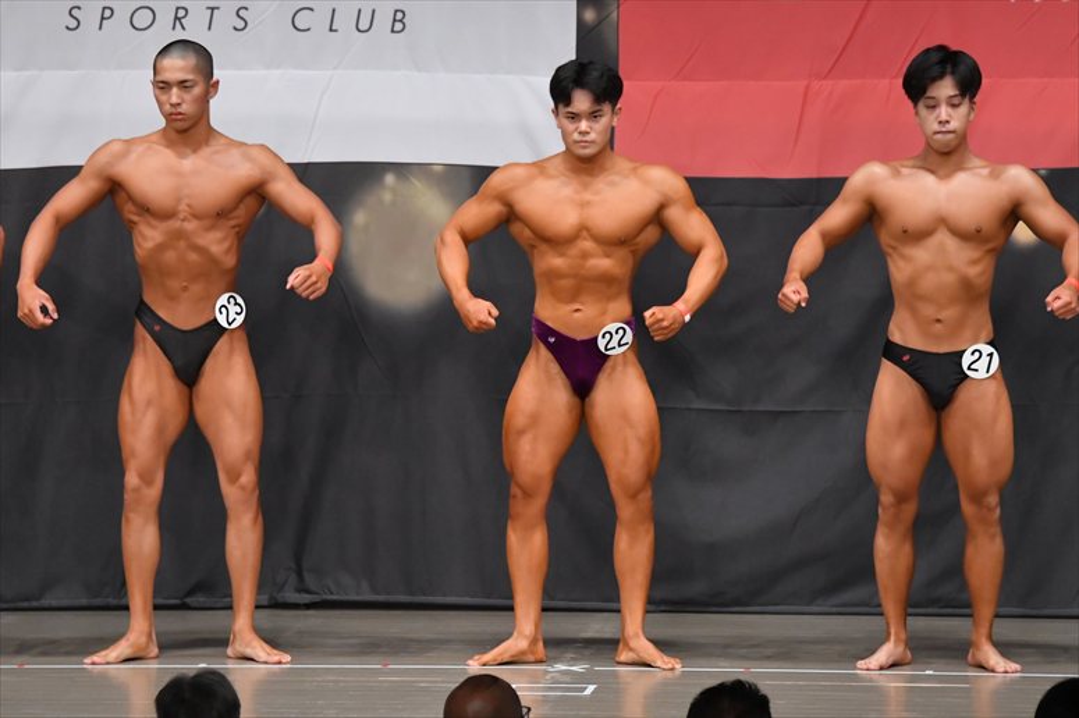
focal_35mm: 225
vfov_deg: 6.1
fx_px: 6741
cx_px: 540
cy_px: 359
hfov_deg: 9.2
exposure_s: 1/400
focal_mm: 150
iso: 5000
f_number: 5.6
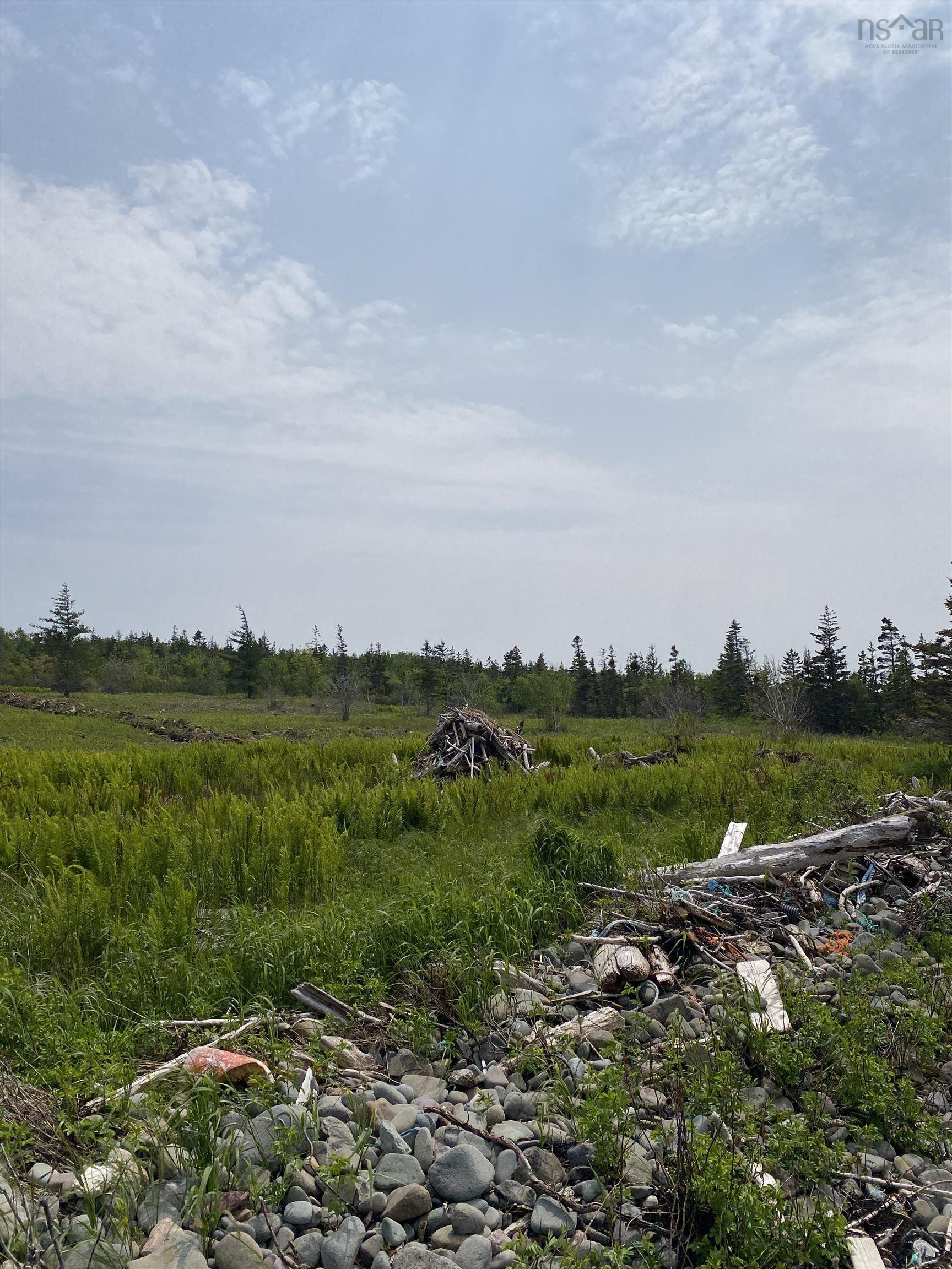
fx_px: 953
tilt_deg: +10.1
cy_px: 634
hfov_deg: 53.1
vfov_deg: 67.3
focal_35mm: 26
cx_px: 476
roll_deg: +1.3
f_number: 1.8
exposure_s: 1/9615
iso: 32
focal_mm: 4.25
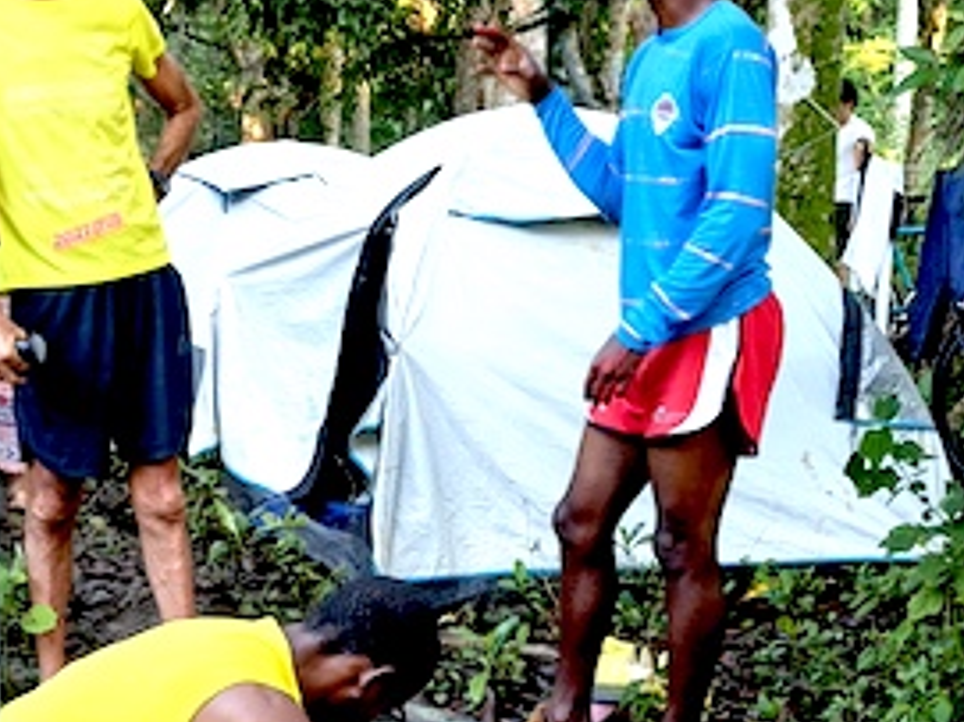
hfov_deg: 28.4
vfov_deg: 20.6
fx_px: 1893
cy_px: 782
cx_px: 313
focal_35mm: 68
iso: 157
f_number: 1.8
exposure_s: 1/60
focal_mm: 5.56
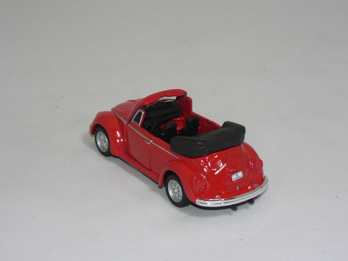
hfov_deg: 22.0
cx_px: 174
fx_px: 895
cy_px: 130
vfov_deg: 16.6
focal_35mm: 89
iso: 80
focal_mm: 14.9
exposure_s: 1/60
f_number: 3.2
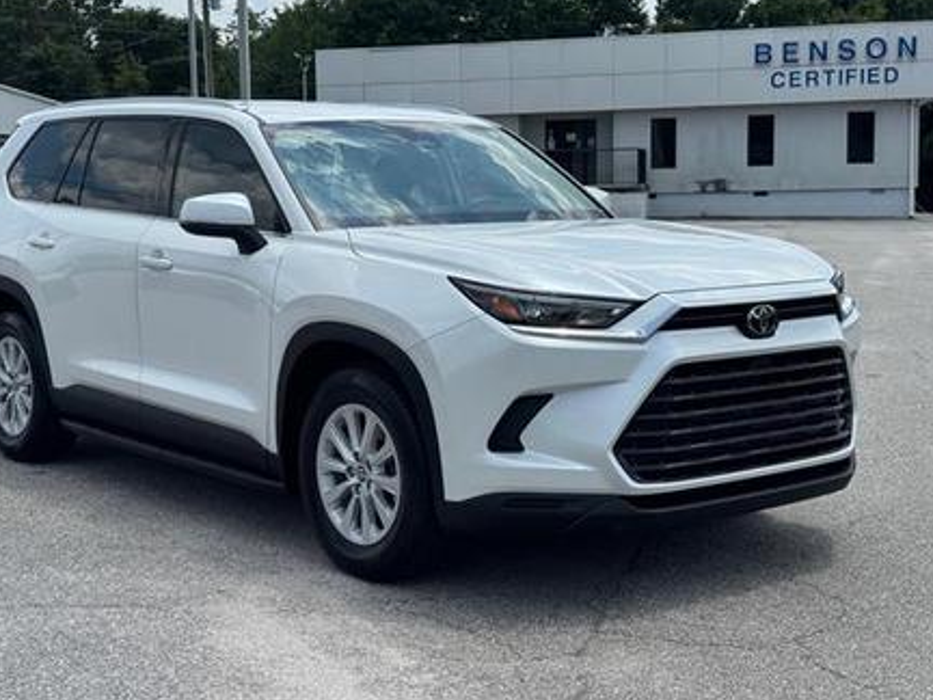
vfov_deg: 26.1
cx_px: 406
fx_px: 1509
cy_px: 315
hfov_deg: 34.3
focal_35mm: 56
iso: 64
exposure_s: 1/5376
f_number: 1.78
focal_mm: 6.76
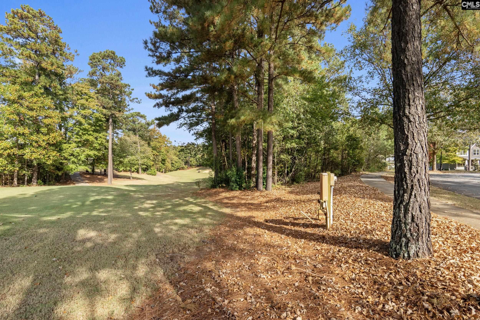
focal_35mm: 16
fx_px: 220
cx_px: 240
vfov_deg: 72.1
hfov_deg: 95.0
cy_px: 160
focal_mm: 11
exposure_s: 1/200
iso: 200
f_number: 6.3
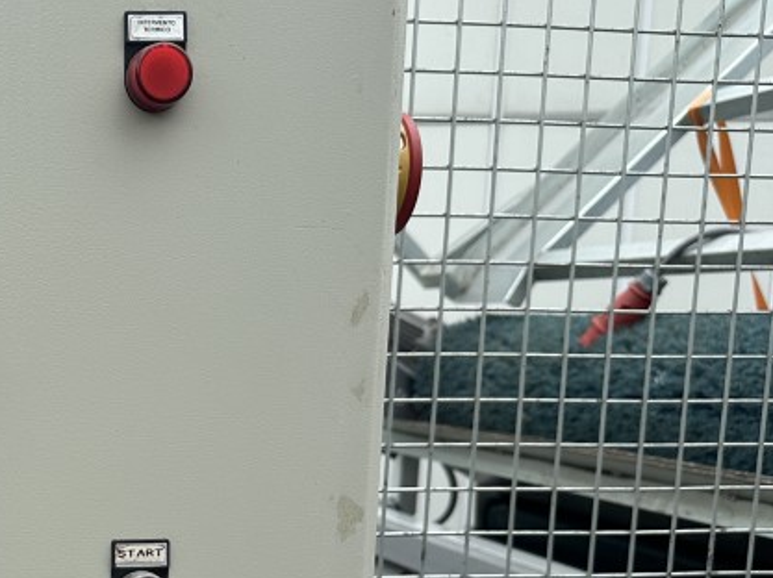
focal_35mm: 59
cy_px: 530
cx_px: -54
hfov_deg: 29.8
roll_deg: +0.0
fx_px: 1316
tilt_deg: -10.1
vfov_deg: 24.0
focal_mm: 6.86
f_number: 1.78
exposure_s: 1/1779
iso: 80
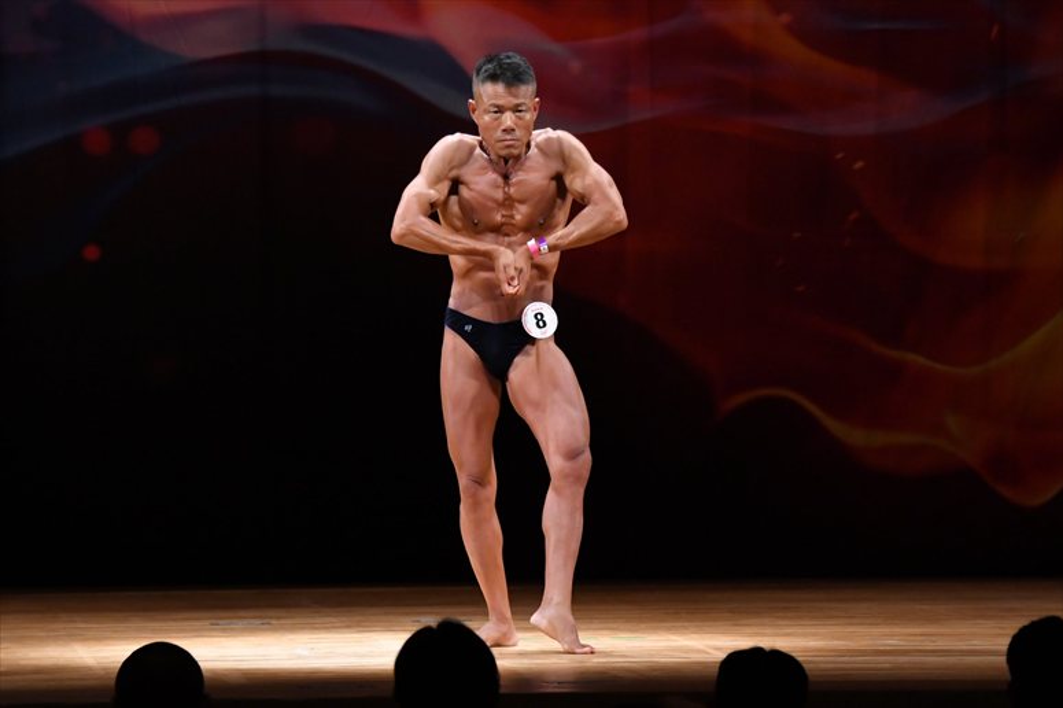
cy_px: 354
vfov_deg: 5.4
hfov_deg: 8.1
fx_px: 7526
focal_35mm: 255
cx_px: 532
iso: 4000
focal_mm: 170
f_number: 5.6
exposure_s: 1/400
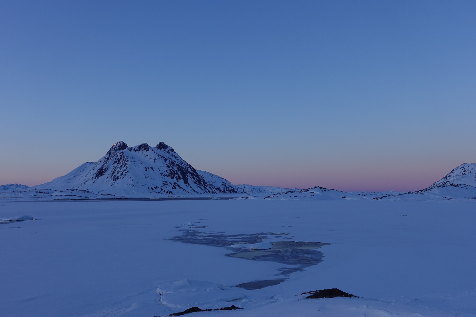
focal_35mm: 36
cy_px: 158
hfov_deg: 53.1
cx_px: 238
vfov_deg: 36.9
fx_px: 476
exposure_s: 1/125
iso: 125
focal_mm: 13.34
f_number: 5.6
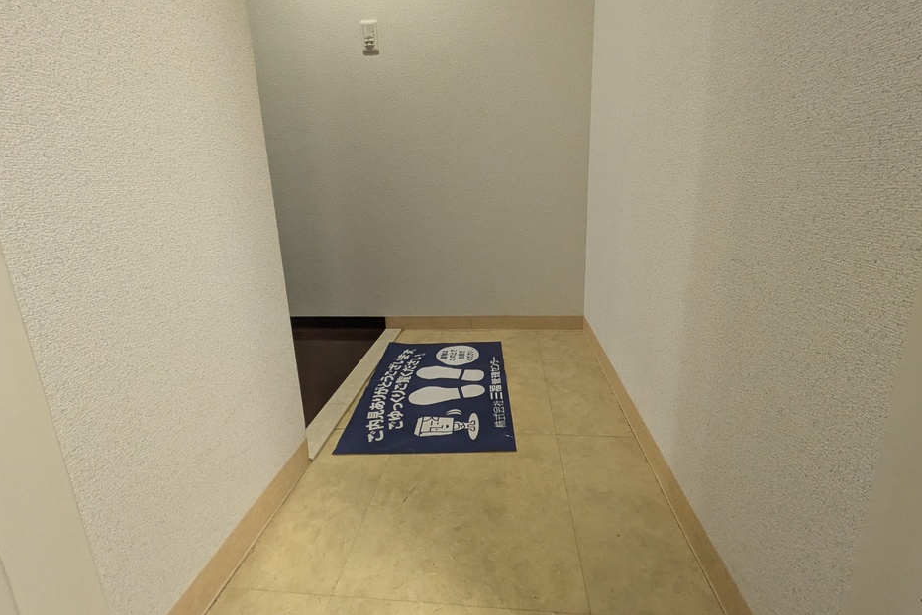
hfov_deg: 100.4
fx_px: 384
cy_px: 259
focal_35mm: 15
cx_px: 472
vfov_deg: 76.8
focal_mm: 1.83
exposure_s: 1/60
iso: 870
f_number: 2.2
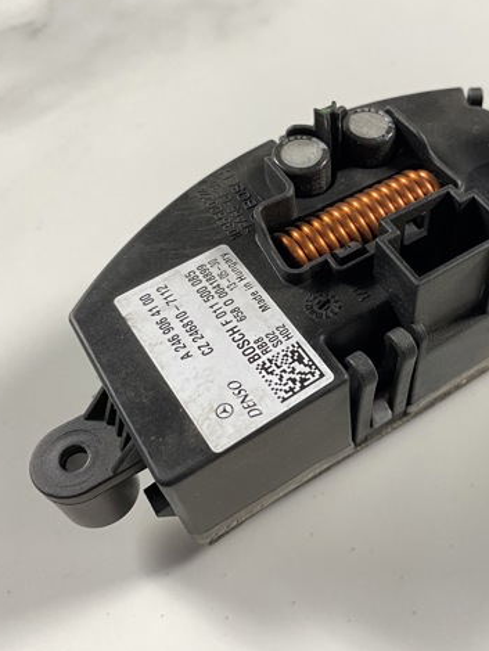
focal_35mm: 34
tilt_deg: -54.8
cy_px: 323
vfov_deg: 53.9
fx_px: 640
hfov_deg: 39.9
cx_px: 402
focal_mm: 4.25
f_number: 1.8
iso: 160
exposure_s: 1/50
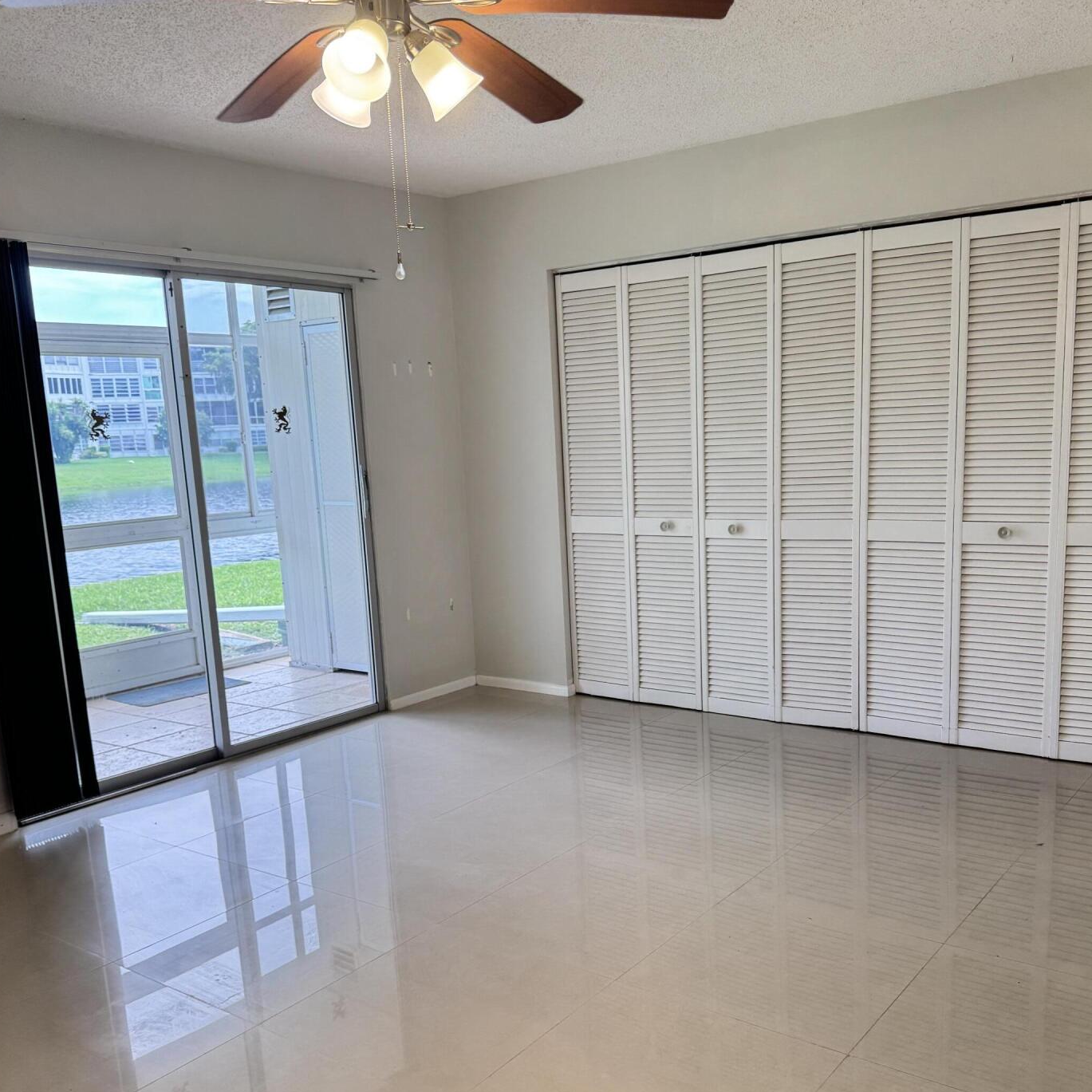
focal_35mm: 31
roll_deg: +3.8
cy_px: 656
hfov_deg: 52.5
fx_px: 1106
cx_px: 587
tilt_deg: -10.2
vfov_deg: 52.2
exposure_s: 1/120
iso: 200
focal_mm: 6.76
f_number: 1.78
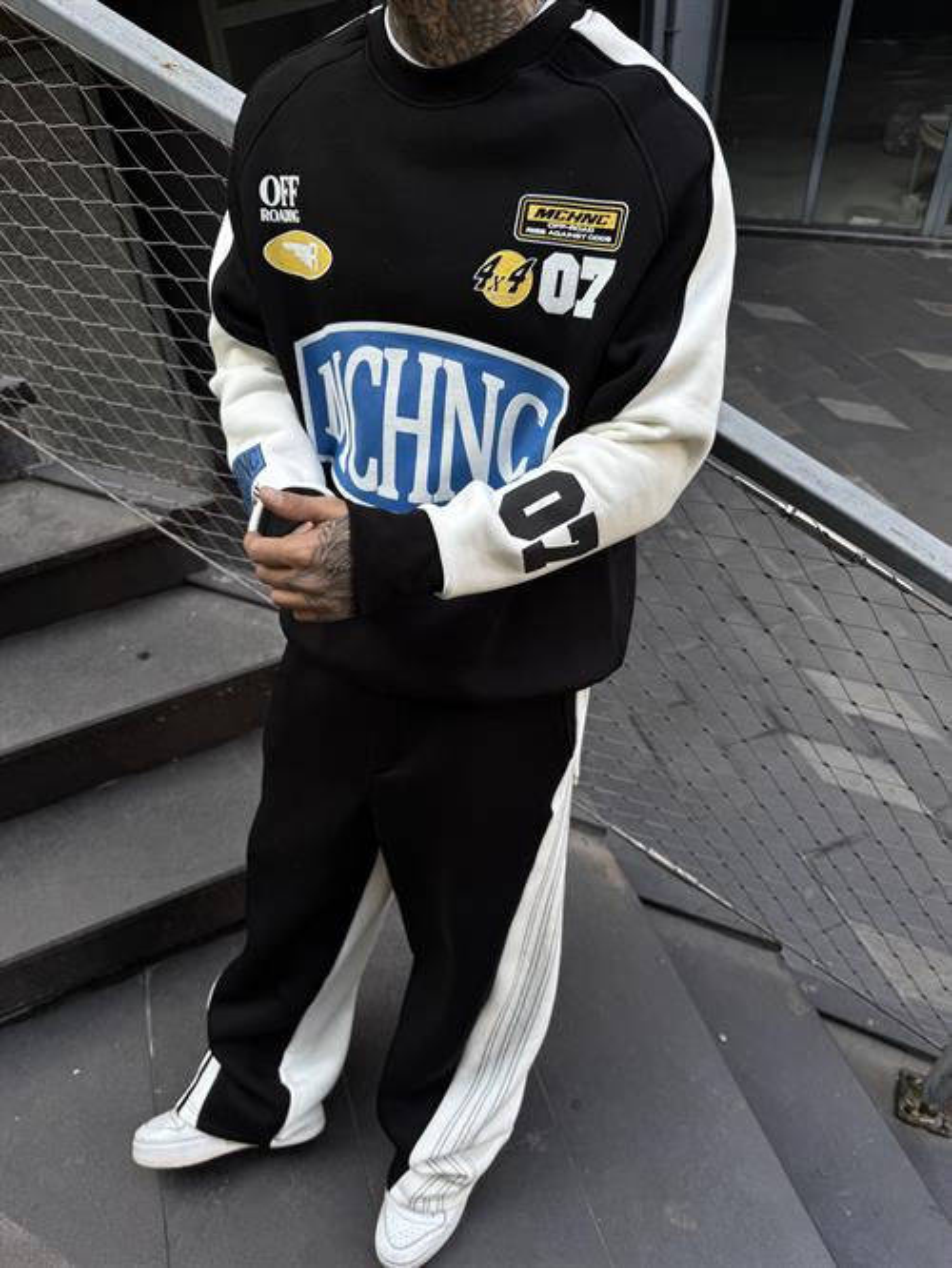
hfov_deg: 56.8
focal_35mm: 24
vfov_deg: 71.6
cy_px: 634
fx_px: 879
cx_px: 476
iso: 80
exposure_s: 1/419
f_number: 1.78
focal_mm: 6.76
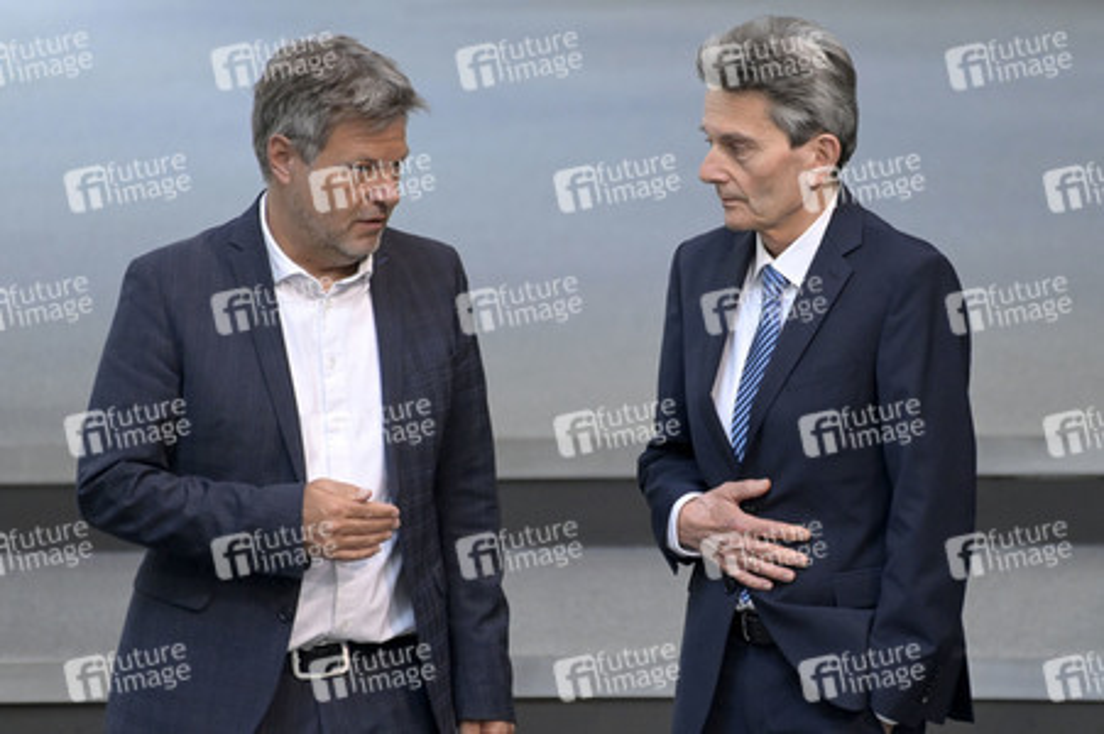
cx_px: 552
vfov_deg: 2.7
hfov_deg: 4.1
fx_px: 15322
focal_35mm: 500
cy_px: 367
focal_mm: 500
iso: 8000
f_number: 5.6
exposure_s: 1/320
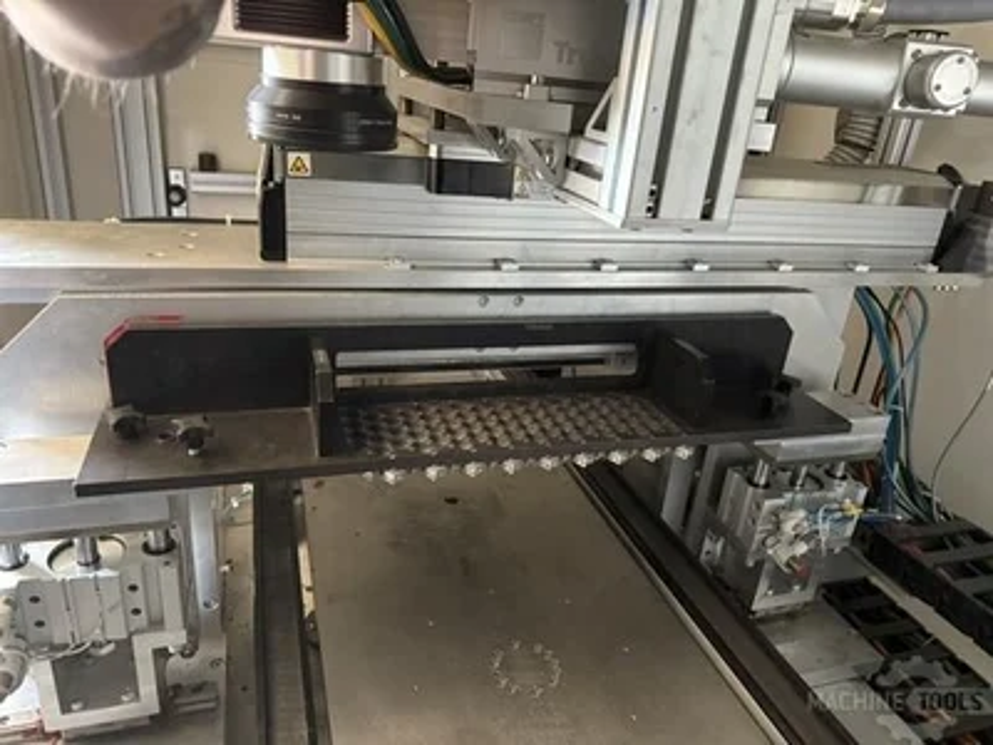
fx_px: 688
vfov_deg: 56.8
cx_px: 496
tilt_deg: -23.4
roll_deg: -5.2
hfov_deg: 71.6
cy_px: 372
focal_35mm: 24
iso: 1000
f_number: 1.78
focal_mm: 6.76
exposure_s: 1/36
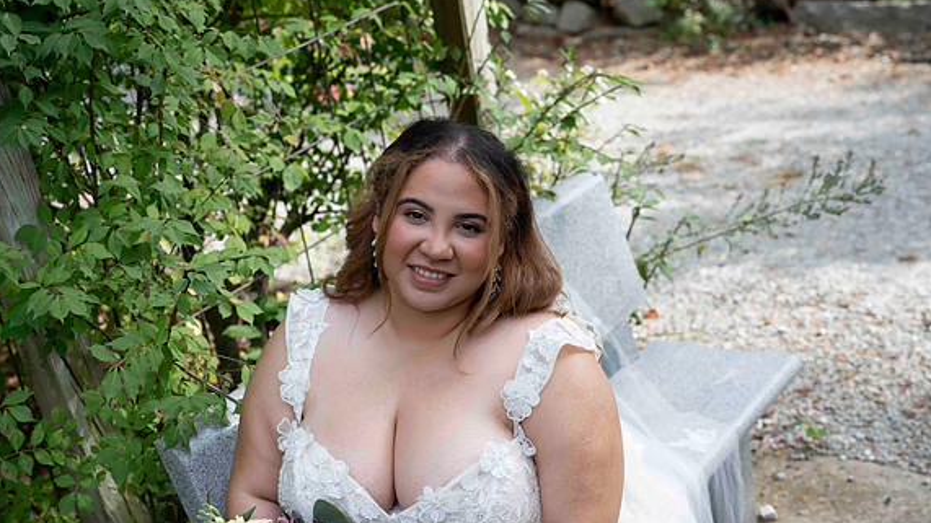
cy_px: 296
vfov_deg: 23.9
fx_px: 1234
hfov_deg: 41.3
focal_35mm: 50
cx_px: 468
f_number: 4
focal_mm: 47
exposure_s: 1/320
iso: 125
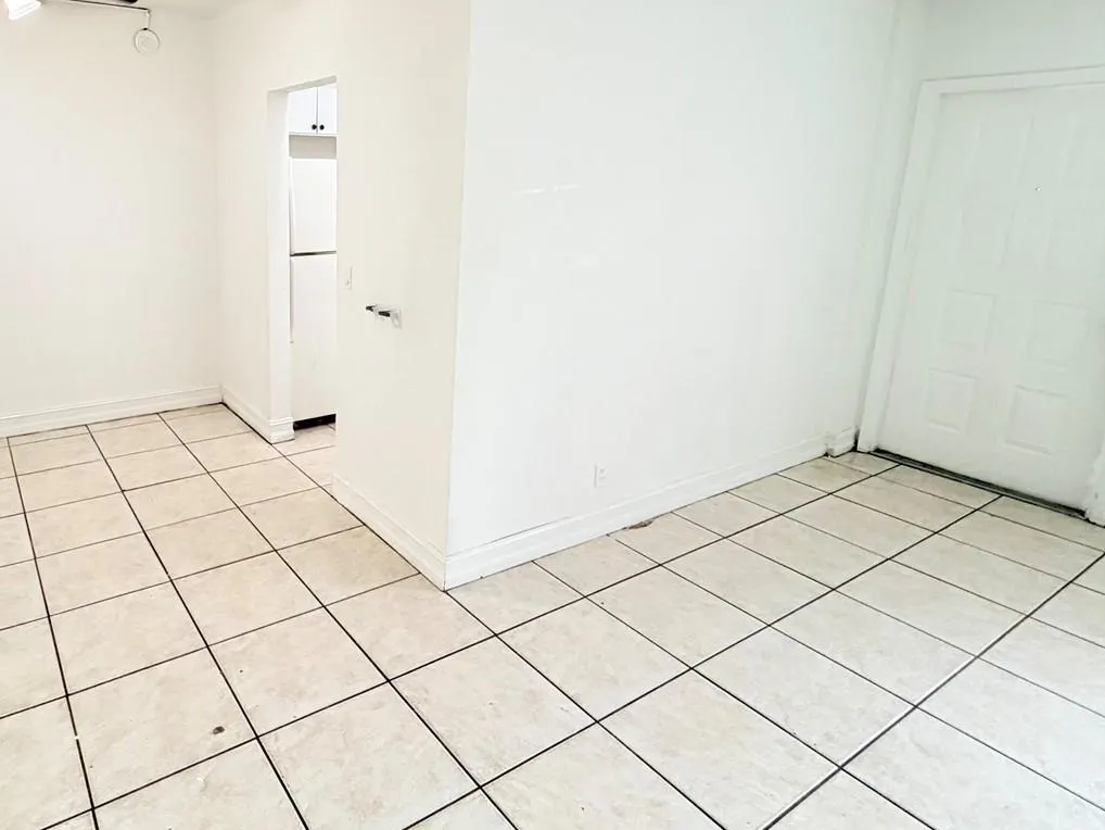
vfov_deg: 60.3
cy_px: 313
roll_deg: -0.2
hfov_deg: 73.9
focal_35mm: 22
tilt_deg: -11.6
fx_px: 702
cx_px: 365
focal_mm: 2.22
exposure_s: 1/60
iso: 320
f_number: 2.2
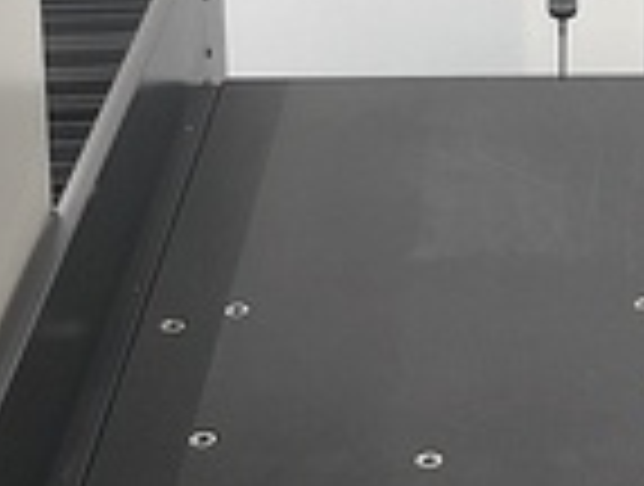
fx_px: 2331
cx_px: 667
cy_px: -140
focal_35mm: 125
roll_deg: -0.7
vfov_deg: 11.6
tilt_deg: -17.7
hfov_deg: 15.4
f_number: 1.8
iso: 32
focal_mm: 3.99
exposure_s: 1/25
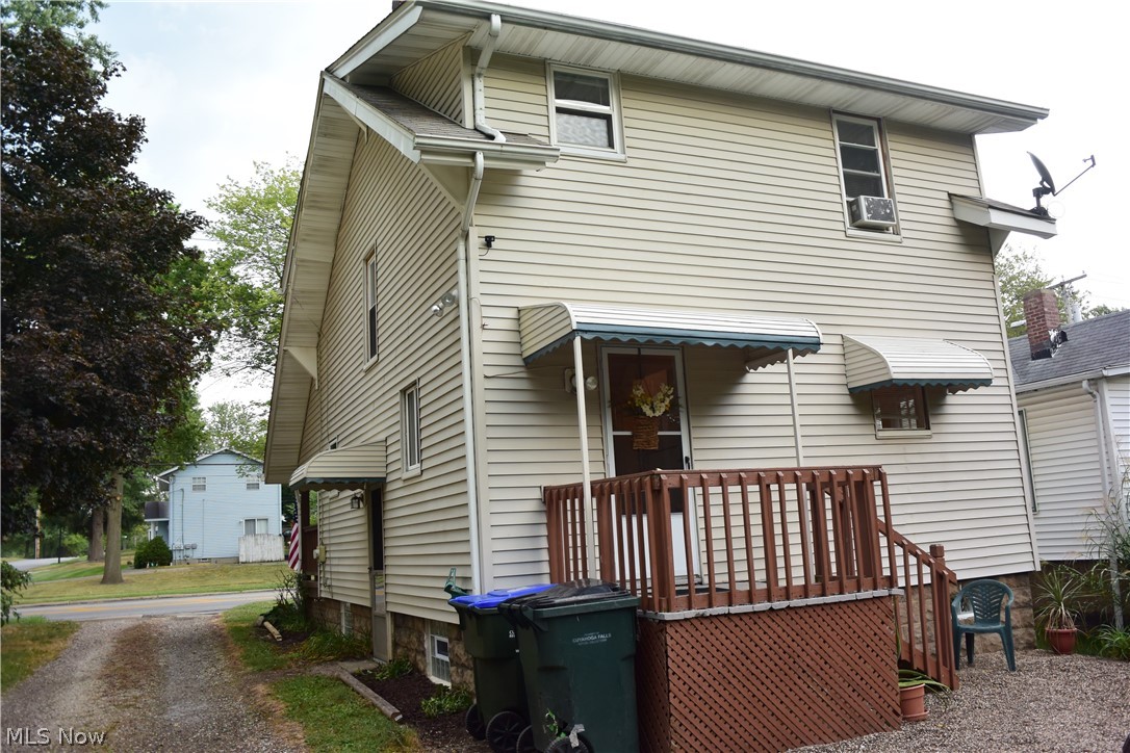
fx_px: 910
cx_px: 565
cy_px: 376
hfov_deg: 63.7
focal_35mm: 29
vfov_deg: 45.0
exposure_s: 1/100
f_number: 3.5
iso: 160
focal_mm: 10.9
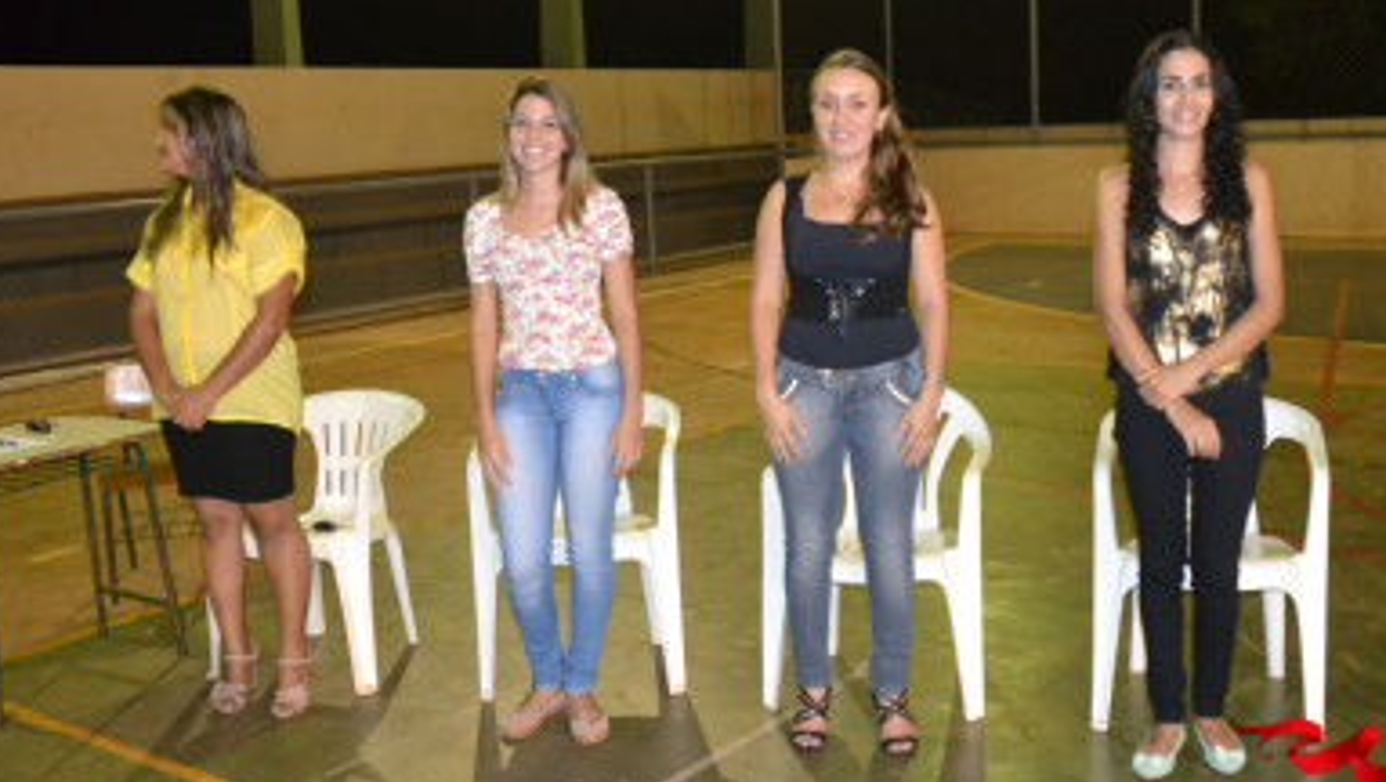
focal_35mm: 41
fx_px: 1508
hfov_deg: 49.1
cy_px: 360
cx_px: 821
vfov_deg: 29.1
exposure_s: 1/60
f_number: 3.5
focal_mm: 20
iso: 3200
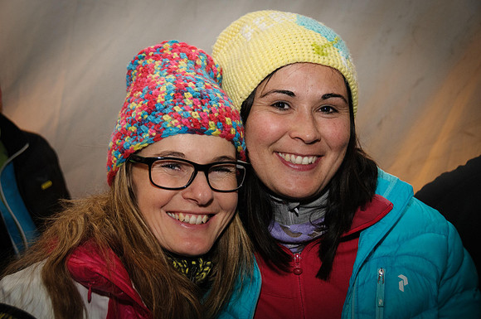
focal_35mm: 57
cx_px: 240
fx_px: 761
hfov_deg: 35.1
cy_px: 160
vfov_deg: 23.7
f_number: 4.2
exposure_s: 1/50
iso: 800
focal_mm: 38
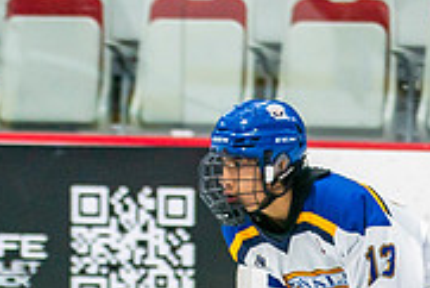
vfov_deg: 1.9
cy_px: 396
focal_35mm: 715
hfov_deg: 2.9
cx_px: 349
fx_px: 8547
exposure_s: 1/640
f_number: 3.2
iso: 500
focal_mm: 123
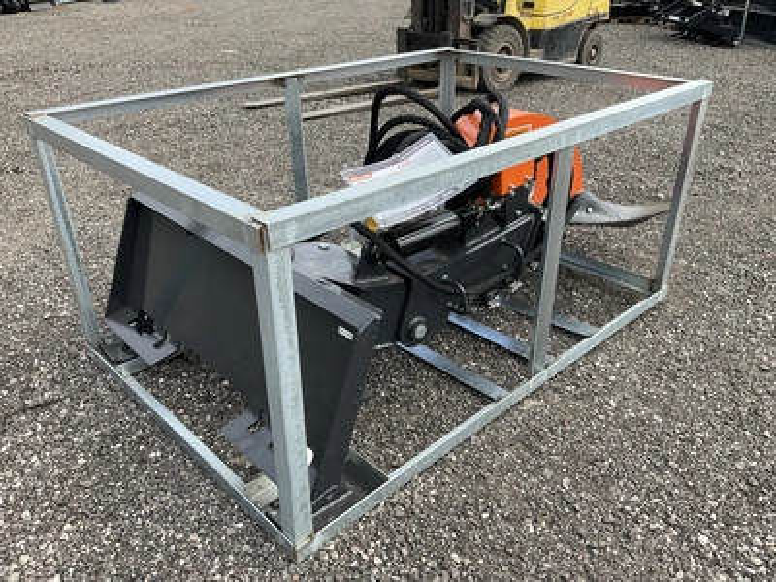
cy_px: 291
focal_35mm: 29
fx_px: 650
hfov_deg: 61.7
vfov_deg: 48.2
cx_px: 388
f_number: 1.8
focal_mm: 3
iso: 25
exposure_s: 1/606
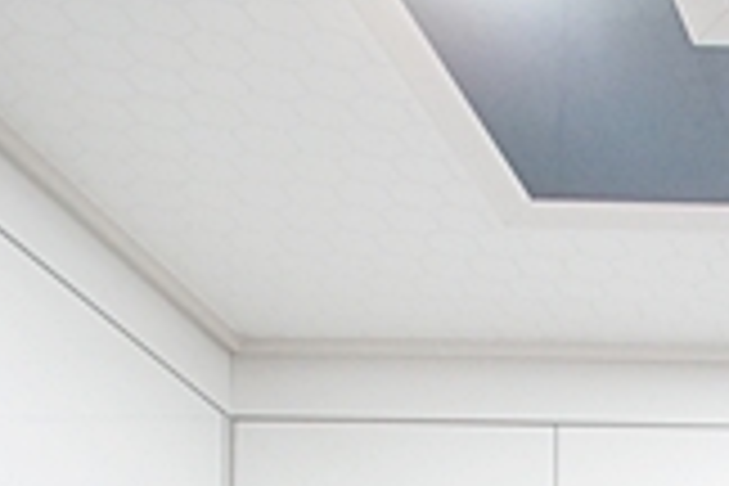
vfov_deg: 13.5
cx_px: 1233
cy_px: 1166
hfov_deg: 20.9
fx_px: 1498
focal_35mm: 74
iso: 800
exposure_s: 1/60
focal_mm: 10
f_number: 3.5
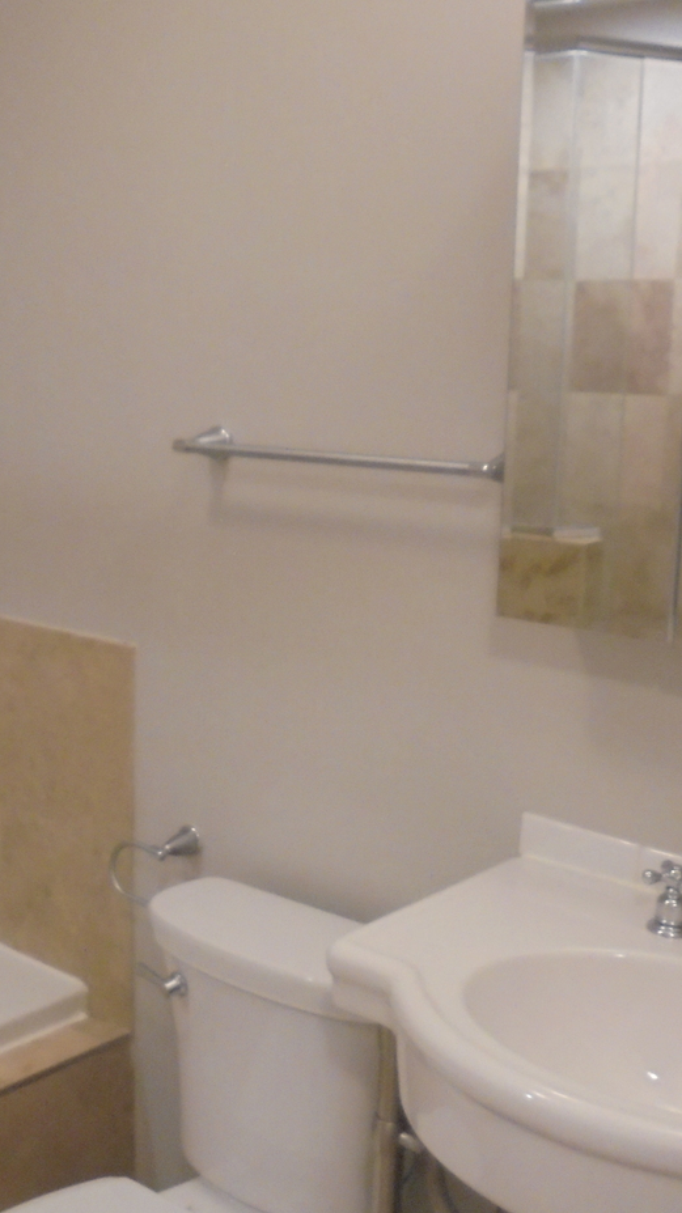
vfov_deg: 46.4
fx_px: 1415
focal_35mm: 44
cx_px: 323
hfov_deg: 27.1
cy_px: 654
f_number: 3.5
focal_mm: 4.6
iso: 400
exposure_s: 1/30
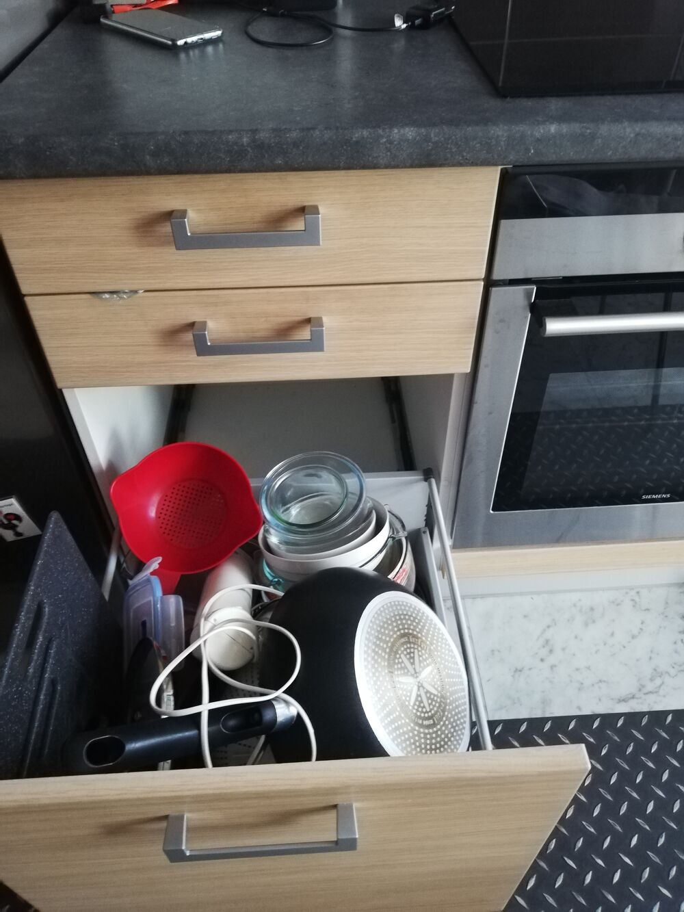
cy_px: 456
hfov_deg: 53.1
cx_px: 342
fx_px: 685
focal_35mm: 26
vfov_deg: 67.3
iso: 640
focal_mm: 3.81
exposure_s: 1/16.7
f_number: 2.2
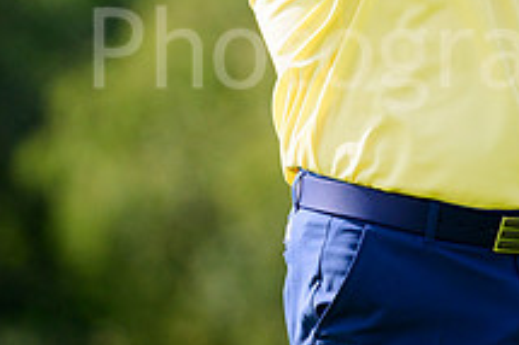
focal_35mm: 1079
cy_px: -64
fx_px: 15543
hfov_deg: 1.9
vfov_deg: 1.3
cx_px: 406
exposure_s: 1/2000
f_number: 5.6
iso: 640
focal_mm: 400
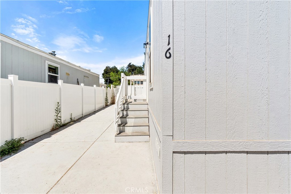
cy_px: 97
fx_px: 121
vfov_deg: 77.3
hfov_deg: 100.4
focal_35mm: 15
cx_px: 146
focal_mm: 10
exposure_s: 1/160
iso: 100
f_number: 9
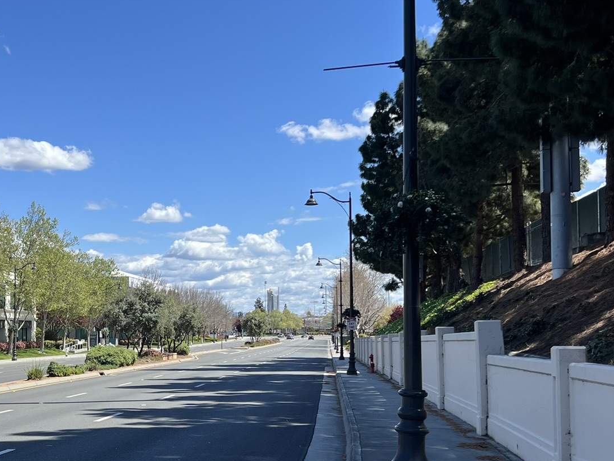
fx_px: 869
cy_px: 295
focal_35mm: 49
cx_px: 165
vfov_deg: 29.5
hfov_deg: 38.1
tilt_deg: +1.6
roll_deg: +0.7
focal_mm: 5.7
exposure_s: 1/3968
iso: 50
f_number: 1.5
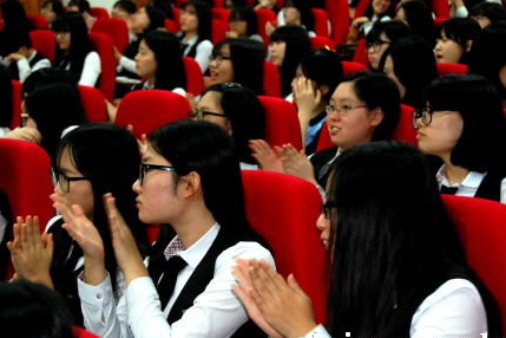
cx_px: 247
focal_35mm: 84
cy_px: 183
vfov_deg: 16.3
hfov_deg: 24.2
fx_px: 1181
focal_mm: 48
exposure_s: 1/60
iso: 800
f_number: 4.8
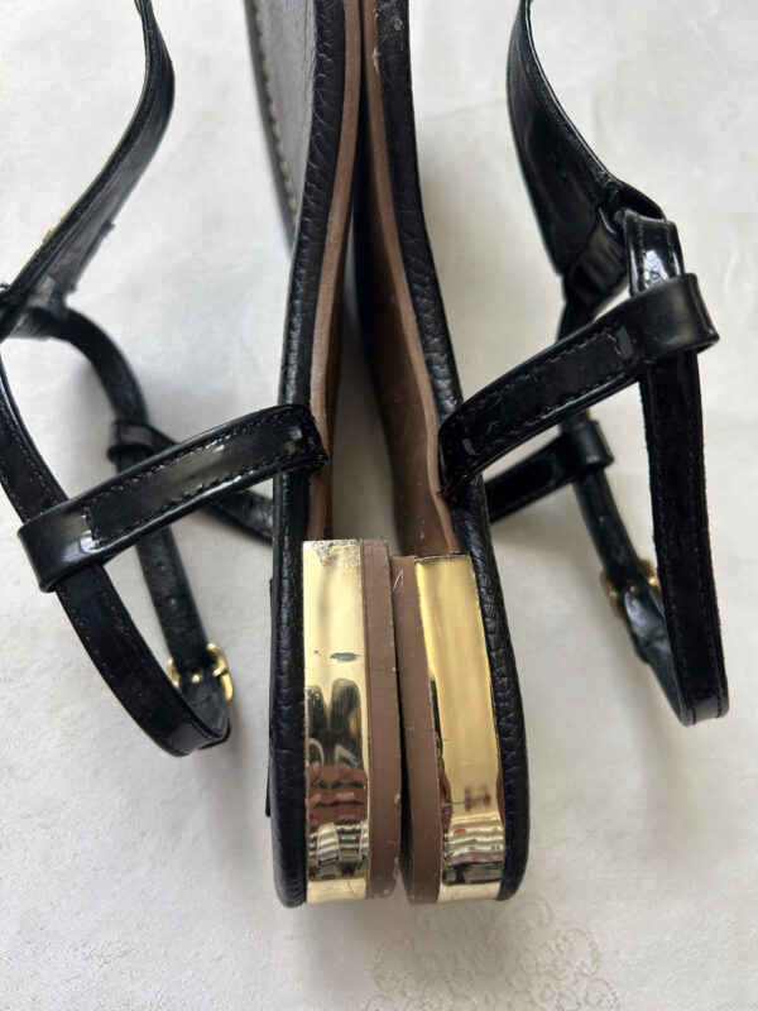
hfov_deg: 53.1
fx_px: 759
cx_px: 379
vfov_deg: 67.3
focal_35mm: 26
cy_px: 506
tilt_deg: -71.6
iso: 64
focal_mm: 5.7
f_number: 1.5
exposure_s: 1/121
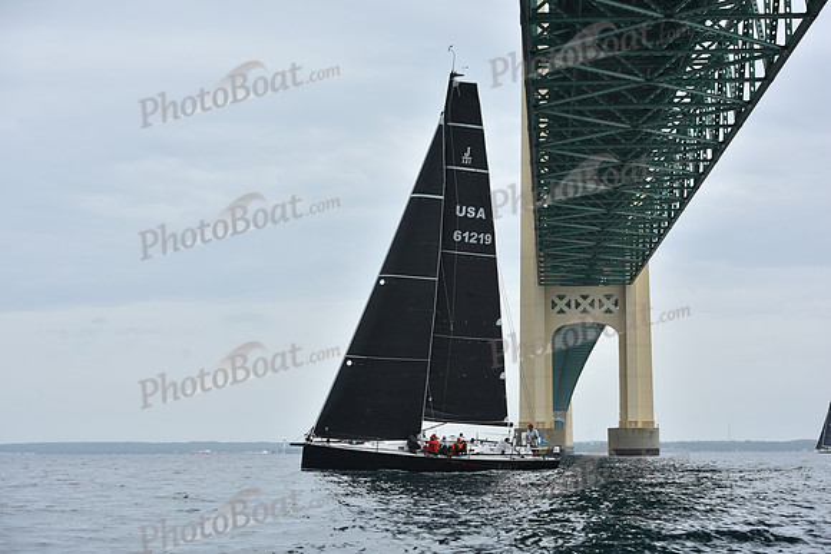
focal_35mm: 70
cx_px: 416
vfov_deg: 19.5
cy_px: 277
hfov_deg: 28.8
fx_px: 1616
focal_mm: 70
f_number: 6.3
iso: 250
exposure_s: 1/800
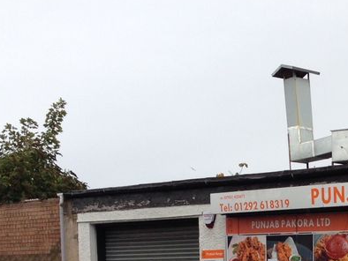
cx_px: 397
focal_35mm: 93
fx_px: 936
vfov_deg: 15.3
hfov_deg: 20.0
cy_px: 328
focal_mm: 4.12
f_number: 2.4
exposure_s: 1/390
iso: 50
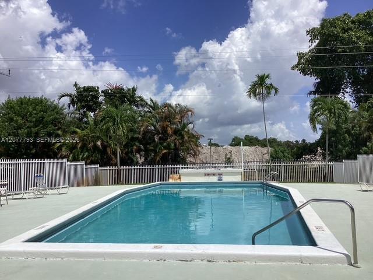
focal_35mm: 31
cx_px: 186
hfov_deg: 58.4
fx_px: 334
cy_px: 140
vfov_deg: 45.4
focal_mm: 3.3
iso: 25
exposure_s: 1/2915
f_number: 2.4
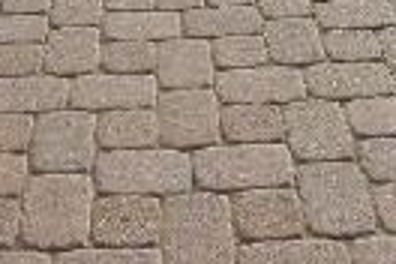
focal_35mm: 91
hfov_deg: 22.3
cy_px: -466
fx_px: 1001
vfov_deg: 11.1
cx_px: 159
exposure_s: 1/500
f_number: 11
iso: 400
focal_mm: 10
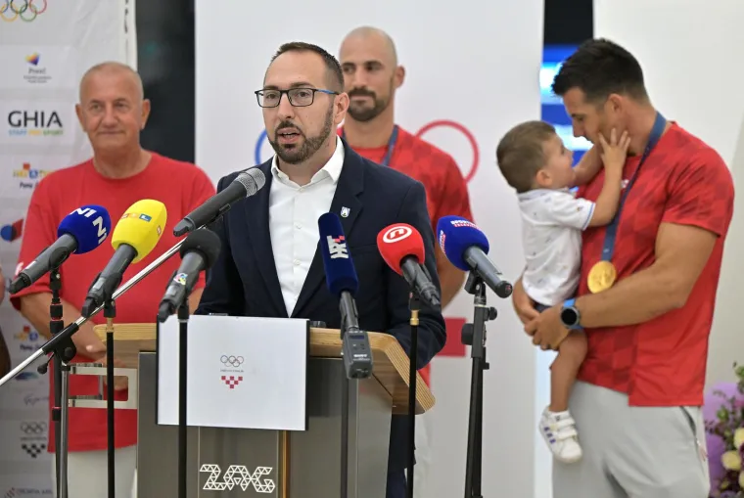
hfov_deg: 20.2
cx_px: 372
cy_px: 249
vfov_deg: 13.6
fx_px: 2090
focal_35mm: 101
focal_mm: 101
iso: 2500
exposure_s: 1/200
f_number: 2.8
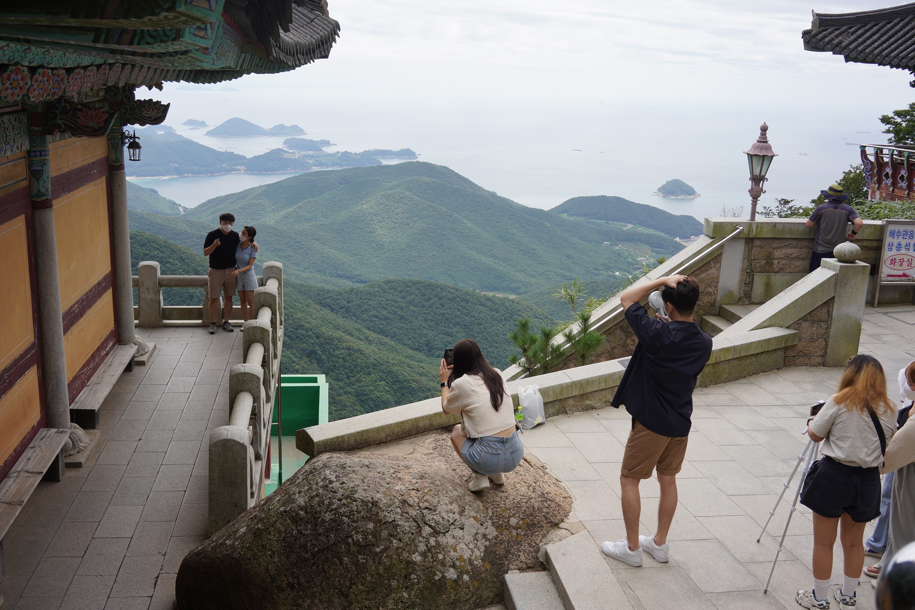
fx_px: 890
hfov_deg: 54.4
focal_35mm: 35
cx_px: 458
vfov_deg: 37.9
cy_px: 305
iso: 100
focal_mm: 35
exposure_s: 1/100
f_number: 10
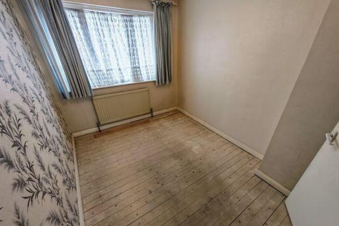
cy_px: 128
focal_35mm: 15
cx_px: 180
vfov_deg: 76.9
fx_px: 141
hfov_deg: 100.3
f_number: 2
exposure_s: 1/50
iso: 64
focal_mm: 1.82
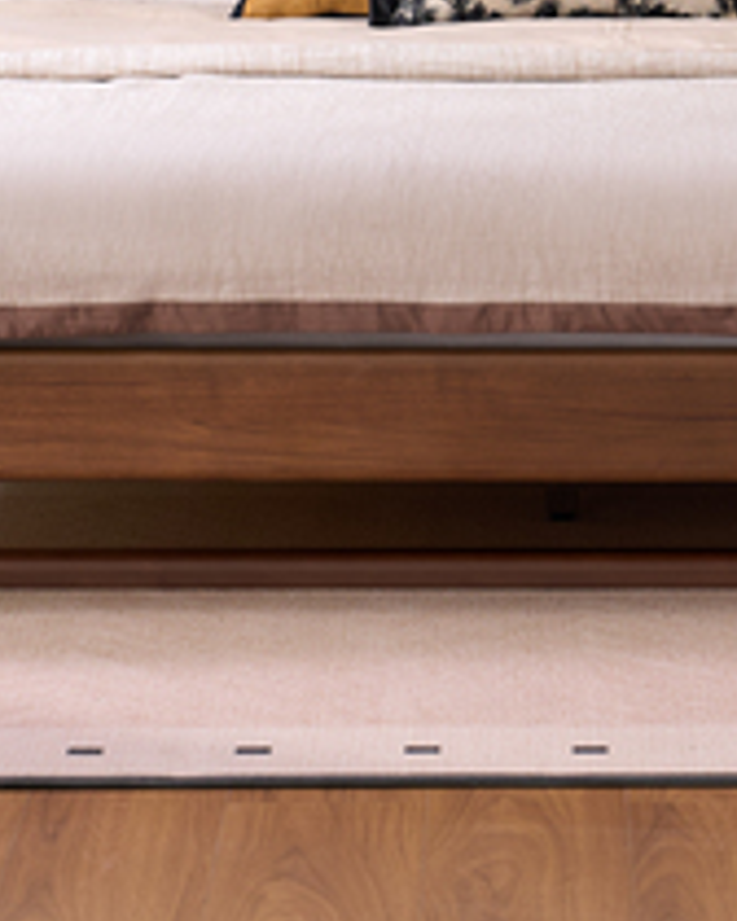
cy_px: -237
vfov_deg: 7.6
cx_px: 597
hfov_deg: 6.1
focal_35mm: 253
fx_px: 6898
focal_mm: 63
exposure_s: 1/15
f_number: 4.5
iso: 200
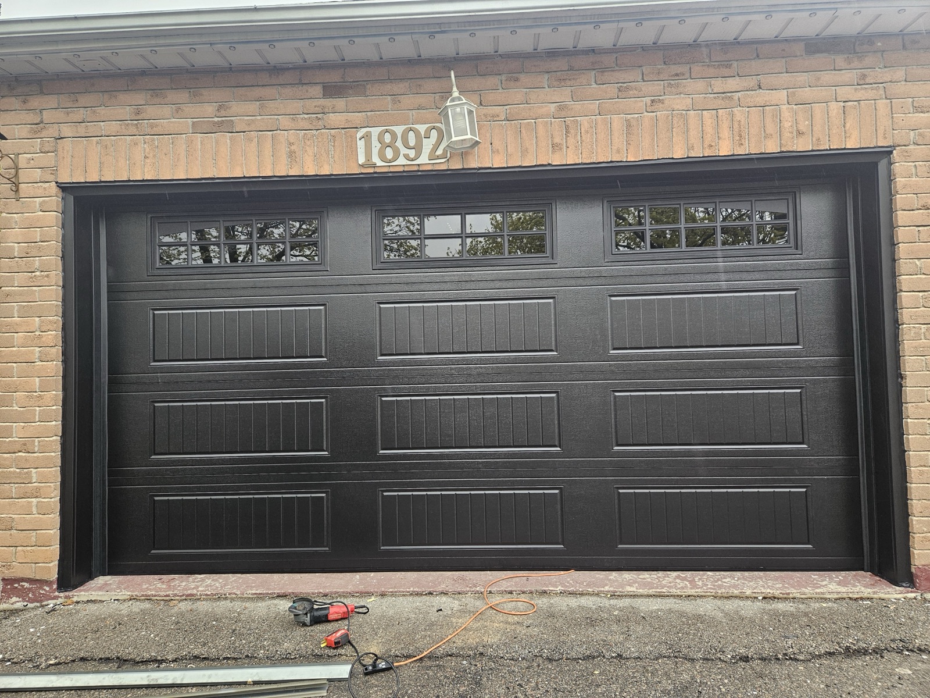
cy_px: 349
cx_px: 465
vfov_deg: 58.9
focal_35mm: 23
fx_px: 618
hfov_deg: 73.9
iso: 125
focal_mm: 5.4
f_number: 1.8
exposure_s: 1/207
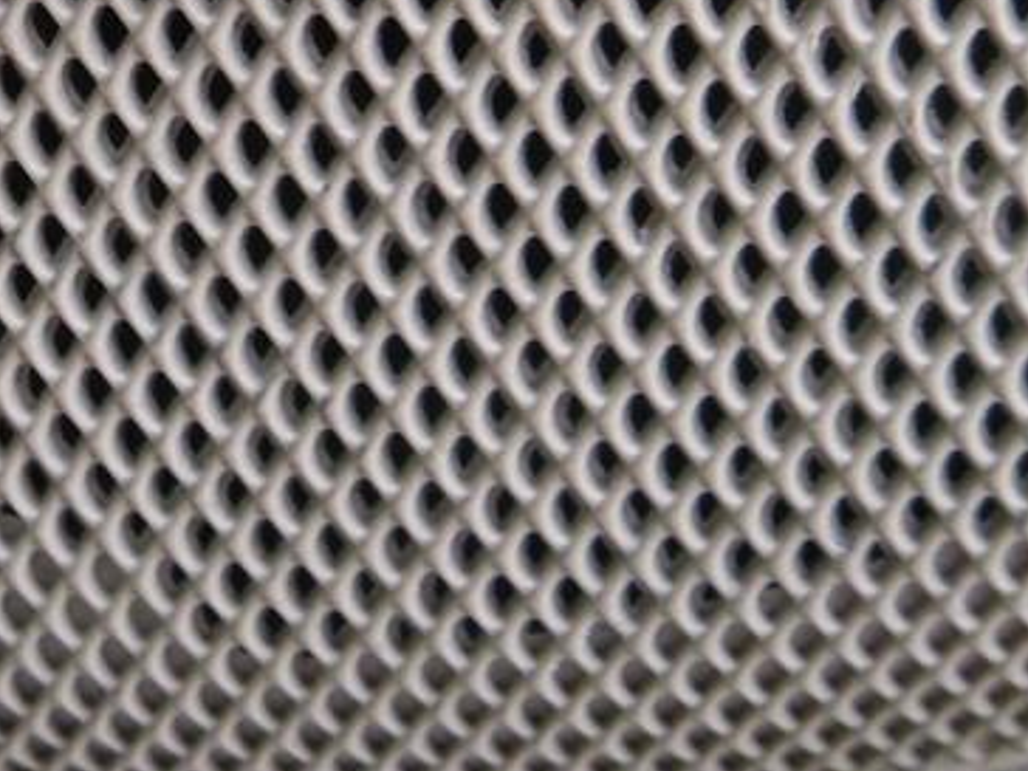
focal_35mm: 123
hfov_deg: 15.3
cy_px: -133
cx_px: -277
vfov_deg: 11.8
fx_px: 3653
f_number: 3.5
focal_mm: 6.3
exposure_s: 1/86
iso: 100
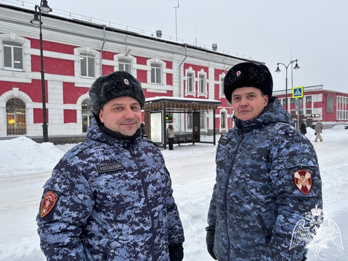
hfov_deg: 67.3
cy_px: 130
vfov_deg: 53.0
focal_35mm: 26
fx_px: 261
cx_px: 174
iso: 64
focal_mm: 5.96
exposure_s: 1/121
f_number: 1.6
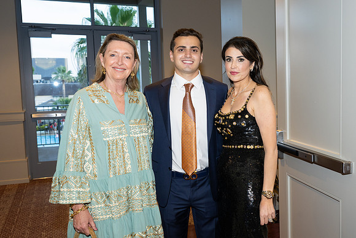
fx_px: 382
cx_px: 229
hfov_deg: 49.3
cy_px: 125
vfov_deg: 34.5
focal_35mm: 39
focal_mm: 30
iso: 800
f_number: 5.6
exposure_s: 1/100
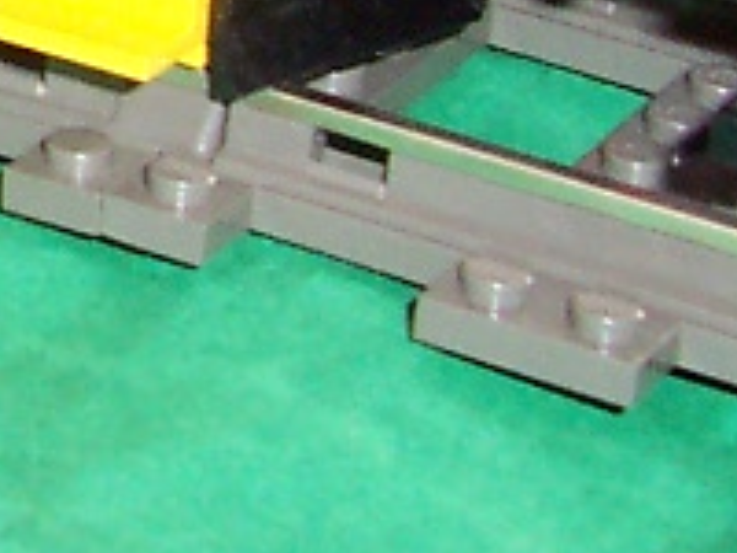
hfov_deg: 8.3
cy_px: -439
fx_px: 4727
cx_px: -977
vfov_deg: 6.5
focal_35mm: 222
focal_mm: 5.6
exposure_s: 1/60
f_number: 2.8
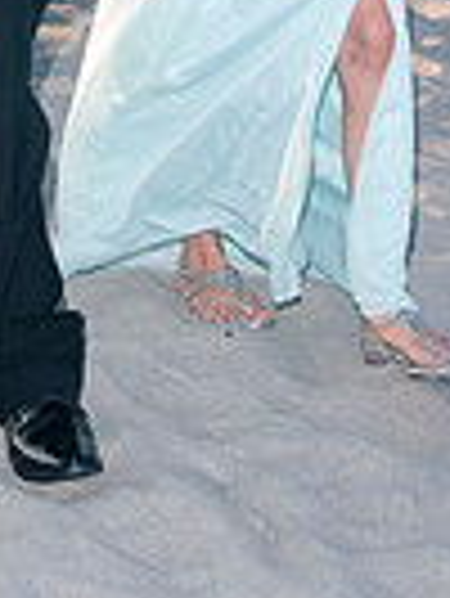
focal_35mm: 171
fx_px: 2959
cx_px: 160
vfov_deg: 11.2
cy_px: -243
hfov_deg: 8.7
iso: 100
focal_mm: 35
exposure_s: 1/250
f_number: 8
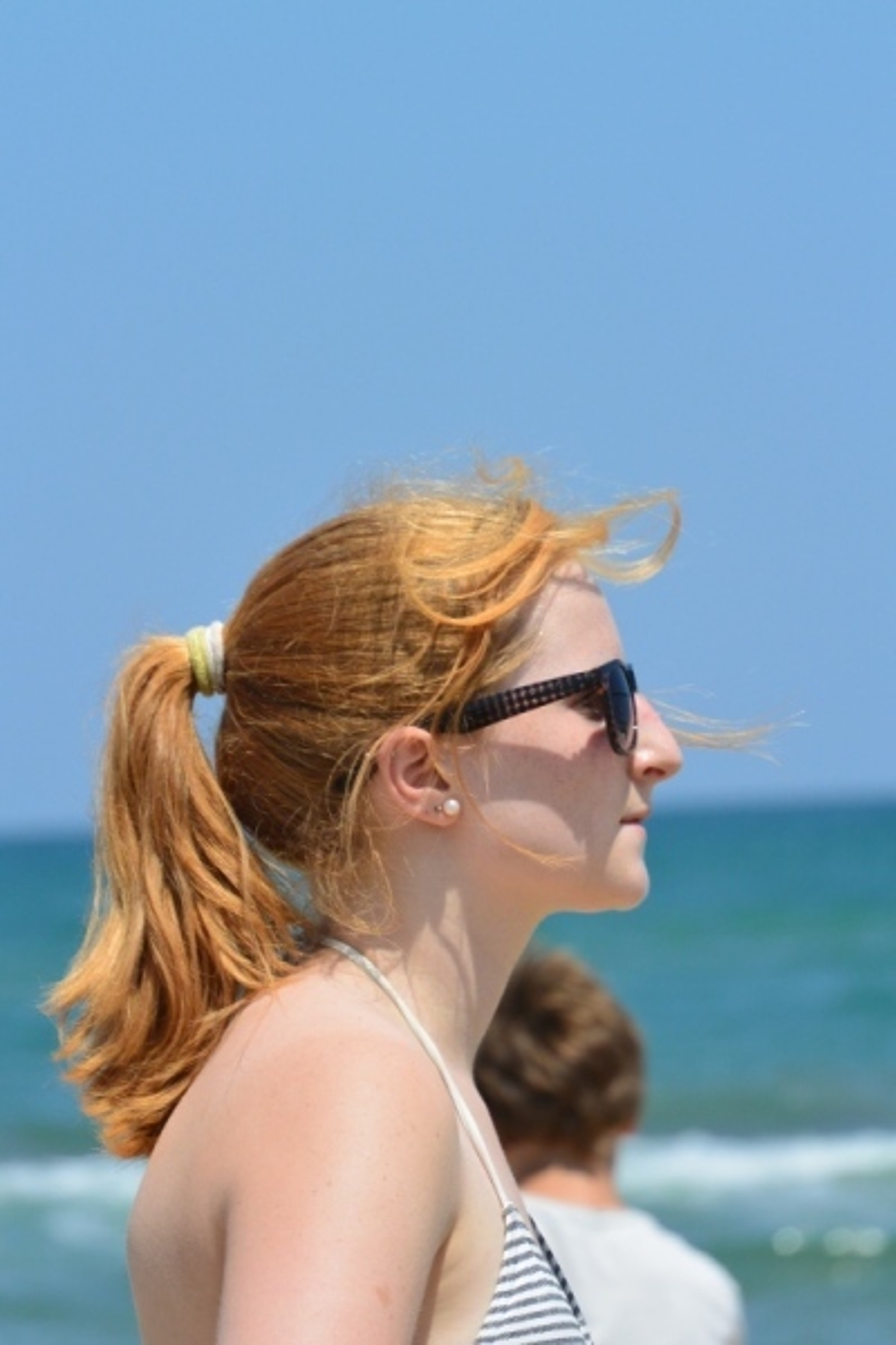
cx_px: 448
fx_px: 11087
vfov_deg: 6.9
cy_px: 672
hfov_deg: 4.6
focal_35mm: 297
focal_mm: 110
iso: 160
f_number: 5.6
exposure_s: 1/1000
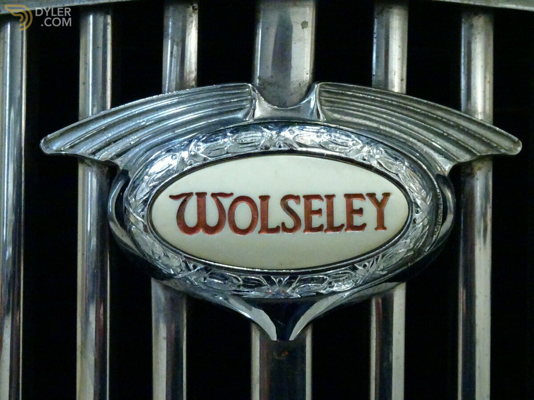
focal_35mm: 46
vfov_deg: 31.5
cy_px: 200
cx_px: 267
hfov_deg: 41.2
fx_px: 710
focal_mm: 7.87
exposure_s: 1/50
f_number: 4.5
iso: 3200
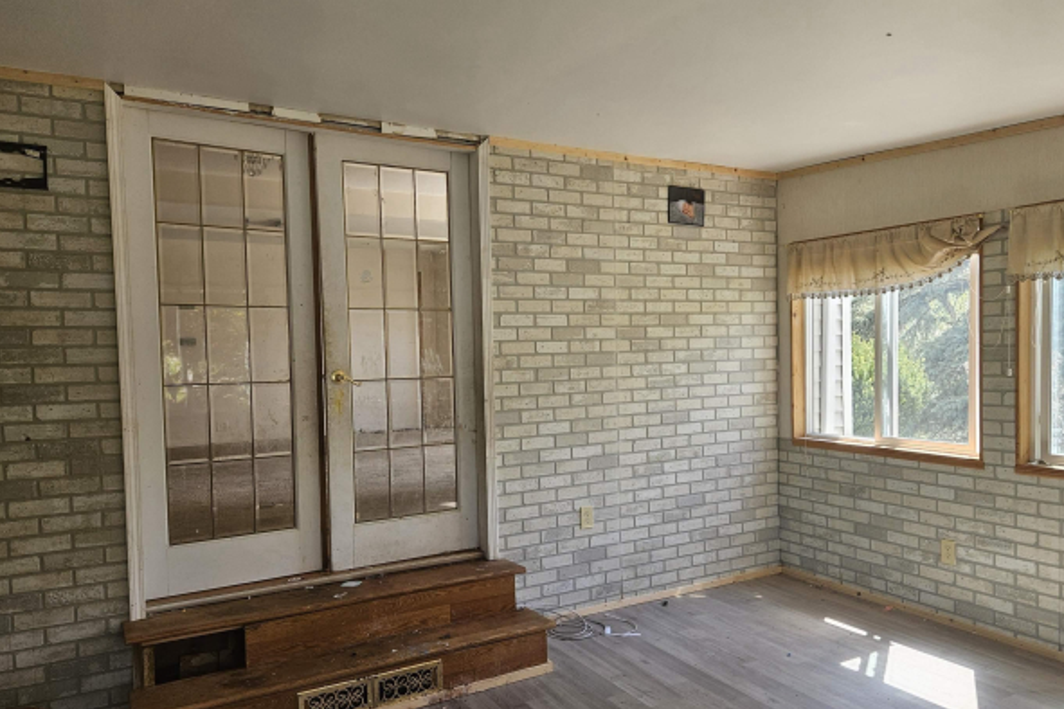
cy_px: 399
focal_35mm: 27
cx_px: 575
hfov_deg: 67.3
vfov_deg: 47.8
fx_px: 798
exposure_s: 1/180
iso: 64
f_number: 1.8
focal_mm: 5.4
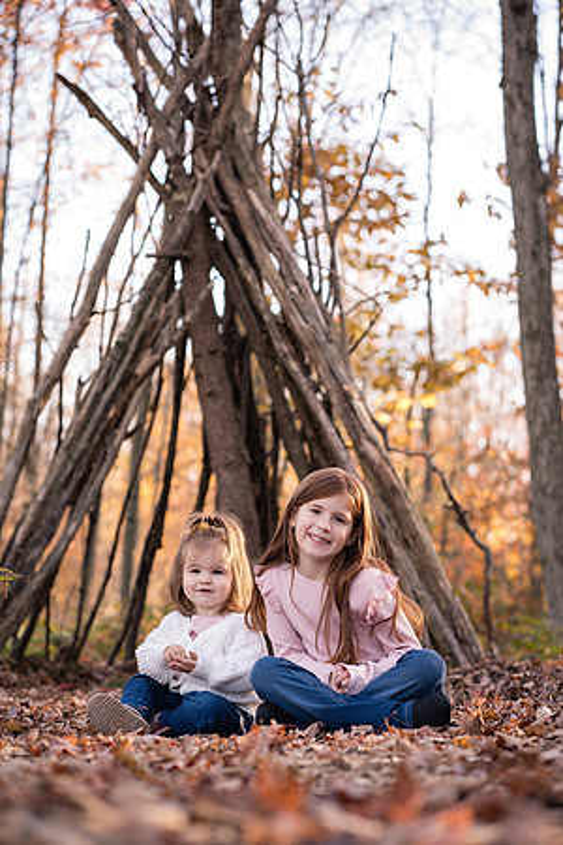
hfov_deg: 16.1
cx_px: 282
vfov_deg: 23.9
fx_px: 1994
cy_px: 422
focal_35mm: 85
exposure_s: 1/125
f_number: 4
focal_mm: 85
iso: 320
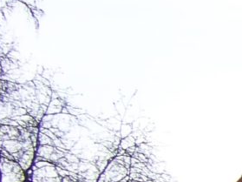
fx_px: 1845
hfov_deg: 6.5
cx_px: 853
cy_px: 384
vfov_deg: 5.5
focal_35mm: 264
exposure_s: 1/30
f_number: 2.8
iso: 64
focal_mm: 5.85
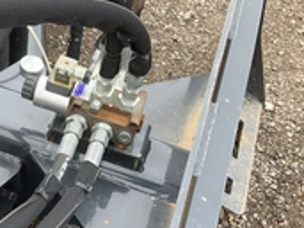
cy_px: 171
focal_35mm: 68
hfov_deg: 28.1
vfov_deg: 21.4
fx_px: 597
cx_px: 69
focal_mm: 3
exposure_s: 1/246
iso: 25
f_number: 1.8
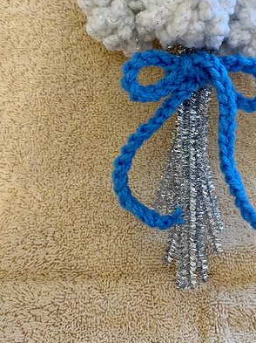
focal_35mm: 44
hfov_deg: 32.3
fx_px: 435
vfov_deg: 42.7
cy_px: 131
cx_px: 189
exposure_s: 1/24
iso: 966
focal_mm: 4.71
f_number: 1.7
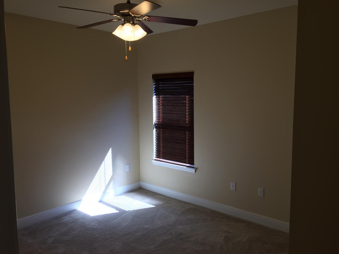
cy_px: 127
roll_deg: -0.8
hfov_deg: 61.7
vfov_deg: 48.2
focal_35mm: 29
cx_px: 170
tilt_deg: -6.6
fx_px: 284
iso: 40
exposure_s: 1/120
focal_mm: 4.15
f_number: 2.2
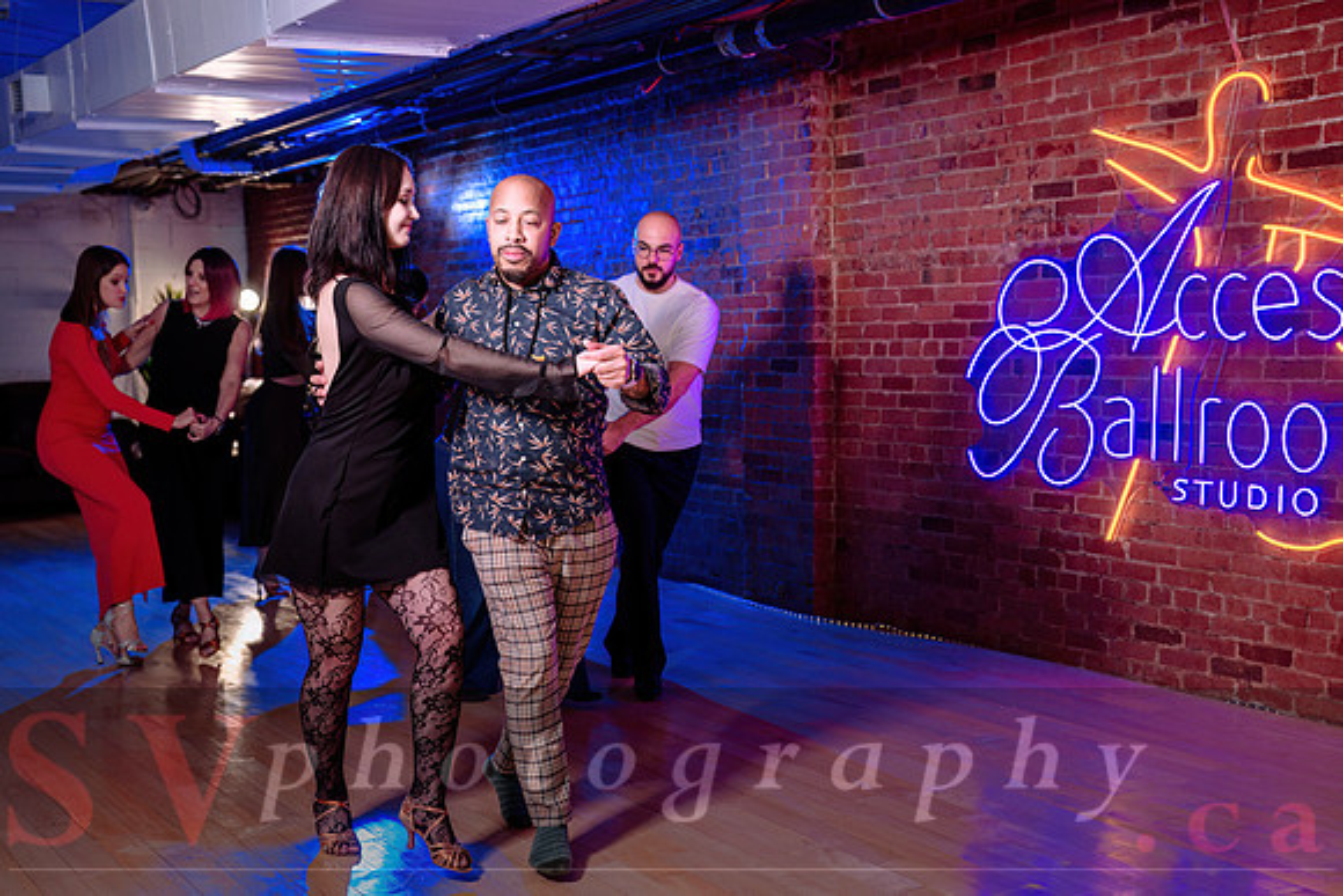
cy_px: 493
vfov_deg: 30.5
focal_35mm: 44
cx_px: 672
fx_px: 1641
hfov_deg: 44.5
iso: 500
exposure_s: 1/200
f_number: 2.8
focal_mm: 40
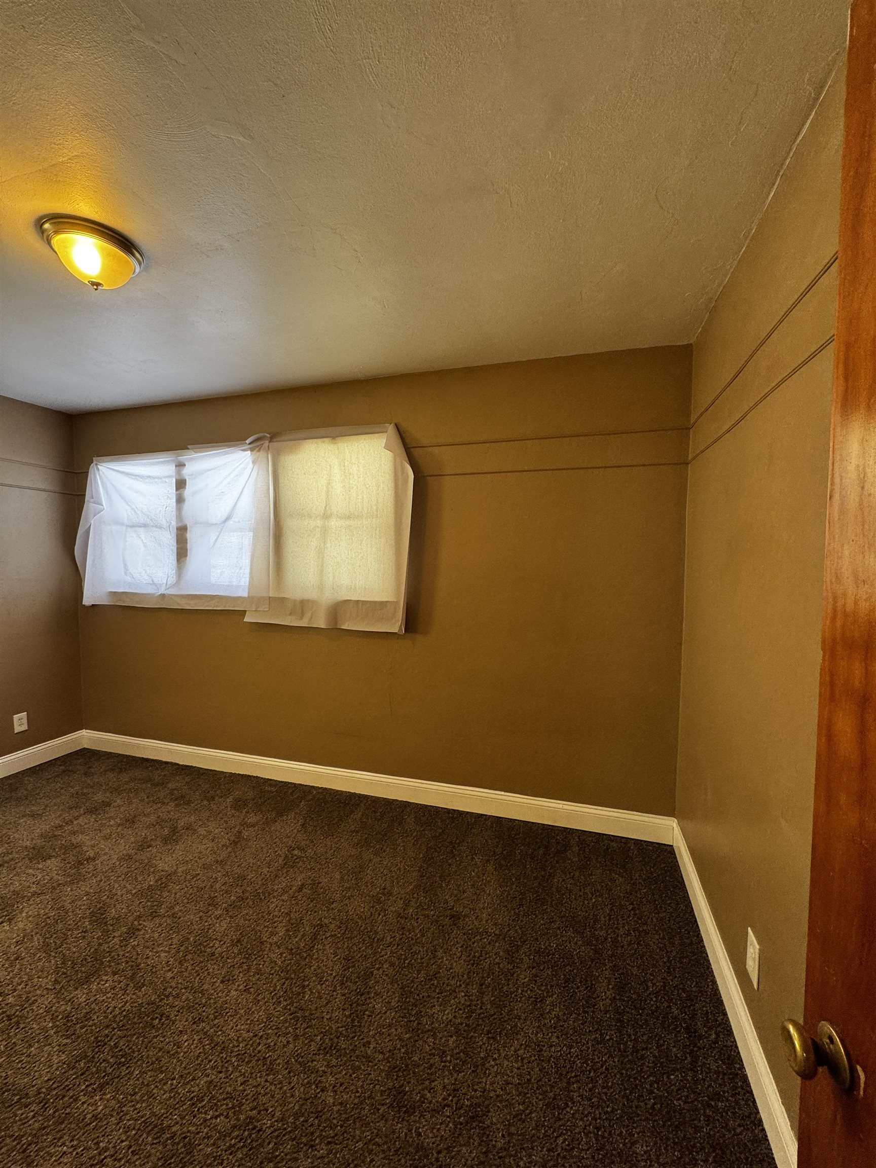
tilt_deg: -4.0
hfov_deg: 85.7
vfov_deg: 102.1
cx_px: 438
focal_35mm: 14
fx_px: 472
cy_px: 584
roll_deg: +0.4
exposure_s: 1/99
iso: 160
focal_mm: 2.22
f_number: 2.2
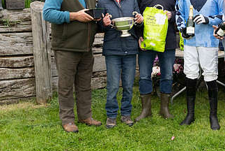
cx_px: 186
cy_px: 48
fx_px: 382
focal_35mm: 61
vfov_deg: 22.2
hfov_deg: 31.8
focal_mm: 34
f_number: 8
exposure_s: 1/800
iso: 1600
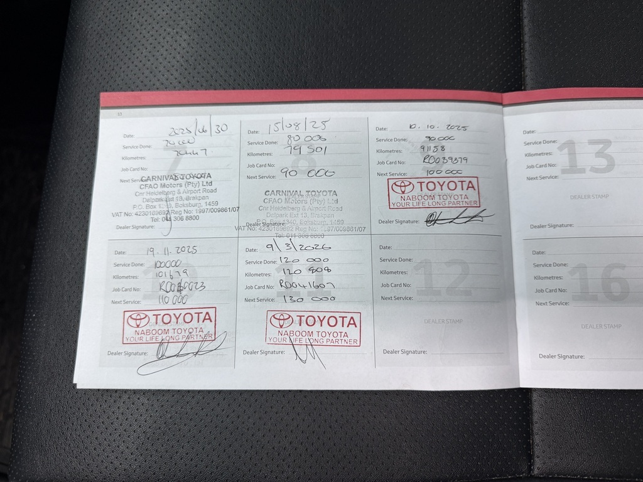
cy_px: 241
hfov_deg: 71.6
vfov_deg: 56.8
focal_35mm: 24
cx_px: 322
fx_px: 446
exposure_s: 1/100
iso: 160
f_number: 1.78
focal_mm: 6.76
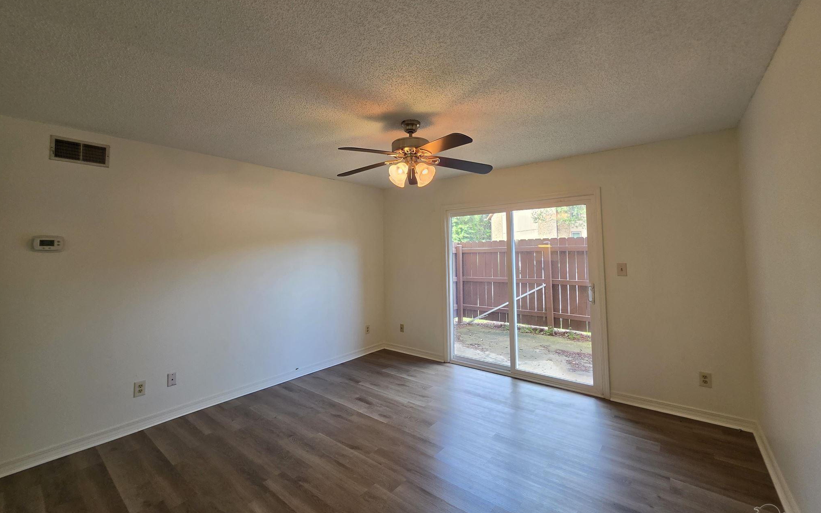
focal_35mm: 14
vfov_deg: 78.5
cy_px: 236
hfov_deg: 105.3
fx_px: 313
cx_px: 406
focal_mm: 2.2
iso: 125
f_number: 1.9
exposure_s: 1/120
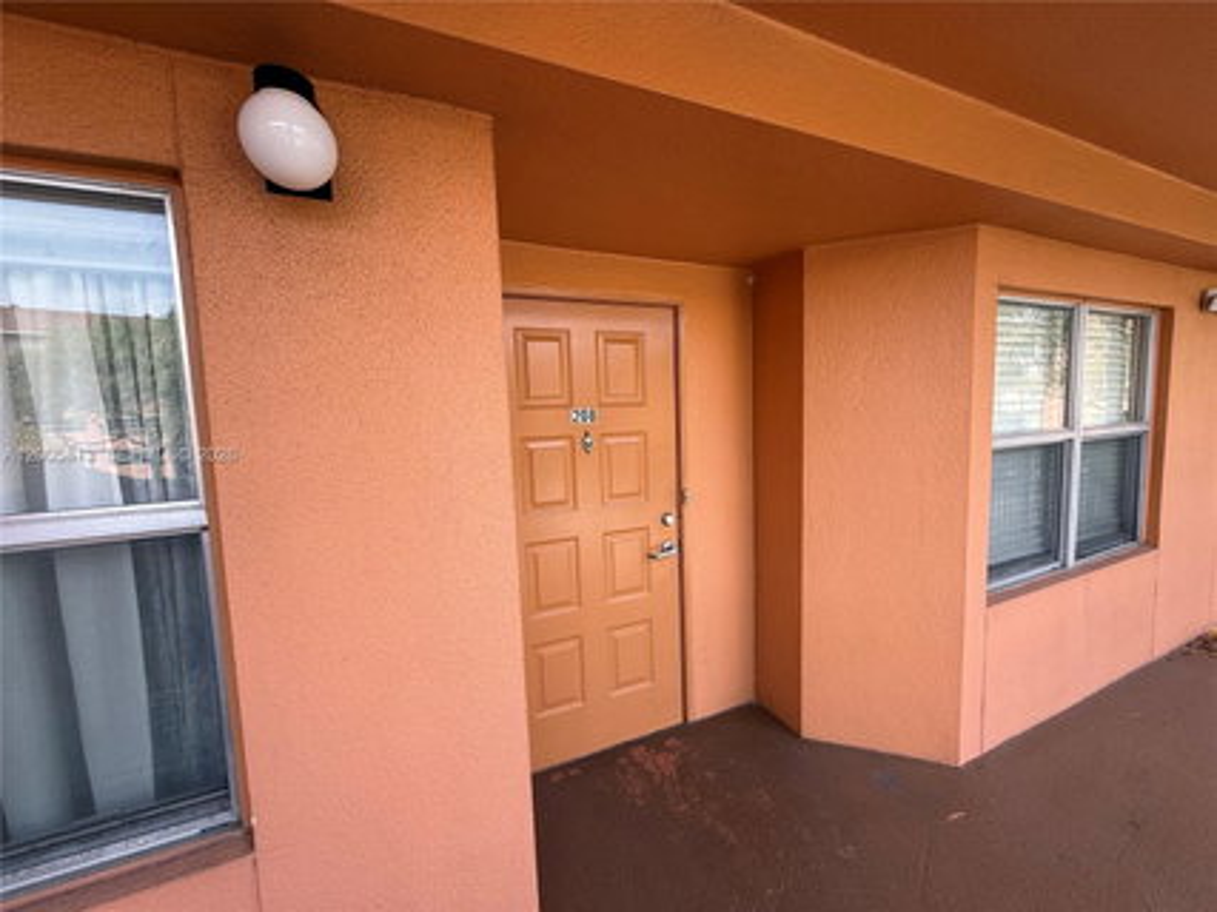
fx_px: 492
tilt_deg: -5.7
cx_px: 608
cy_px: 456
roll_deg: +1.9
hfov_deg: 102.1
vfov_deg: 85.6
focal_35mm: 14
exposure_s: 1/178
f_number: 2.2
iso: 50
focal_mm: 2.22
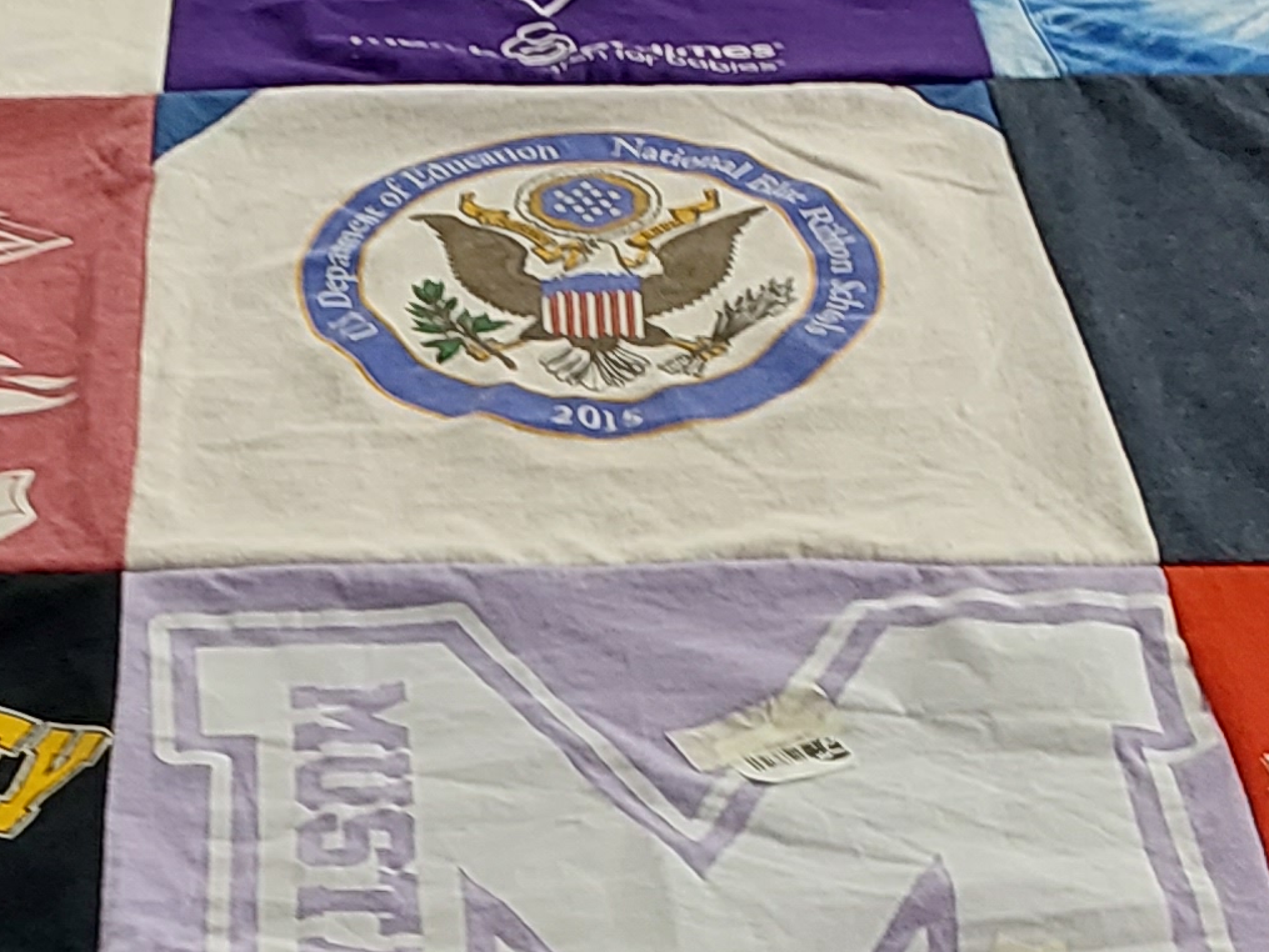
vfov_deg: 16.2
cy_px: 888
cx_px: 225
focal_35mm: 90
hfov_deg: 21.5
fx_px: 3301
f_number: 1.9
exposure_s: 1/60
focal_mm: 2.91
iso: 100
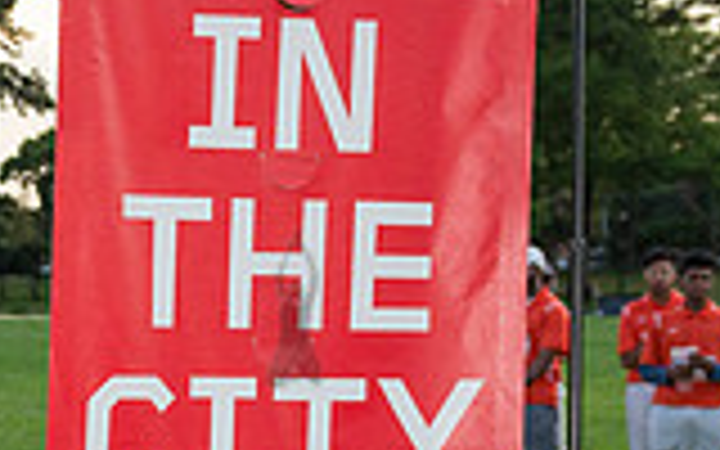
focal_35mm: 118
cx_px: -288
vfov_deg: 10.9
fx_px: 2315
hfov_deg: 16.4
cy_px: 524
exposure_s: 1/2000
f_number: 4
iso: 1600
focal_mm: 32
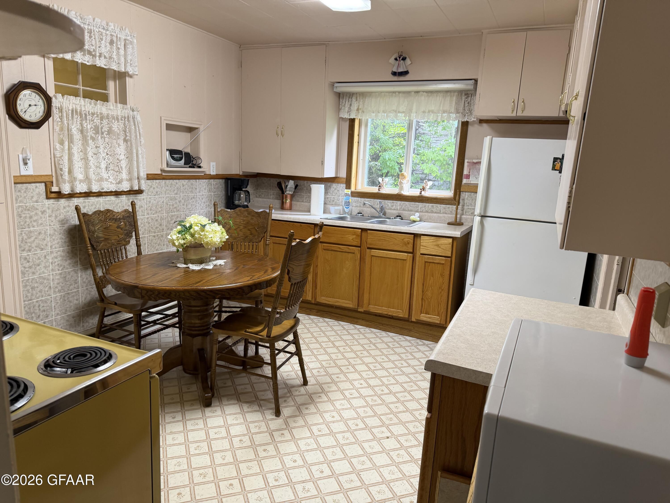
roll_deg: -3.6
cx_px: 335
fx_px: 465
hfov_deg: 71.6
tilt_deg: -10.3
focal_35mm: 24
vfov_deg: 56.8
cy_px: 252
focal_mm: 6.76
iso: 160
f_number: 1.78
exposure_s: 1/60
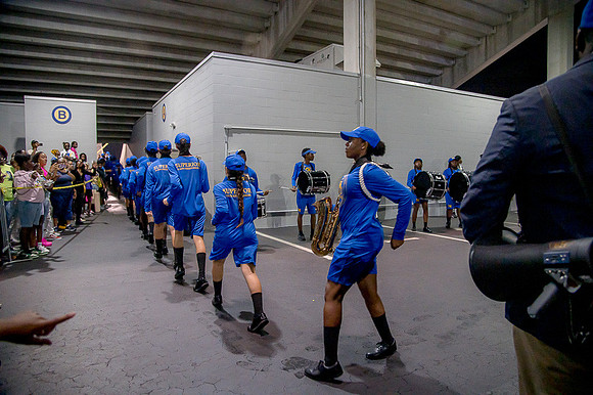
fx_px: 395
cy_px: 198
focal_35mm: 24
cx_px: 296
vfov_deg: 53.1
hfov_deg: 73.8
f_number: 4
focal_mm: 24
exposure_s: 1/200
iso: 2000
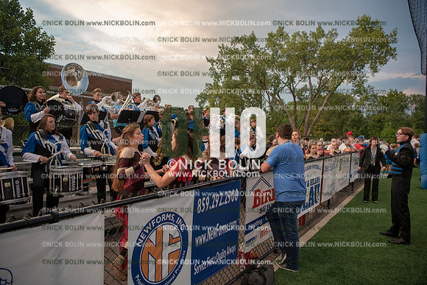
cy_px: 142
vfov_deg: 53.2
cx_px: 214
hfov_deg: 73.7
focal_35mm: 24
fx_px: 285
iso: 800
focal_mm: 24
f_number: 3.2
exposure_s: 1/400
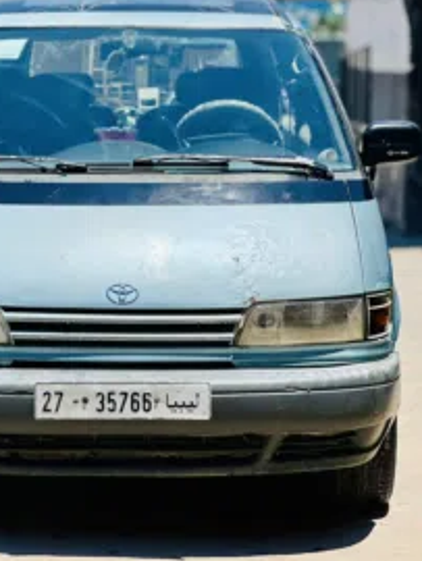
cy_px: 195
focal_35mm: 114
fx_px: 1850
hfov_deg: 13.0
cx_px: 131
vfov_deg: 17.2
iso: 32
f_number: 2.8
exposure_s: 1/1004
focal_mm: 9
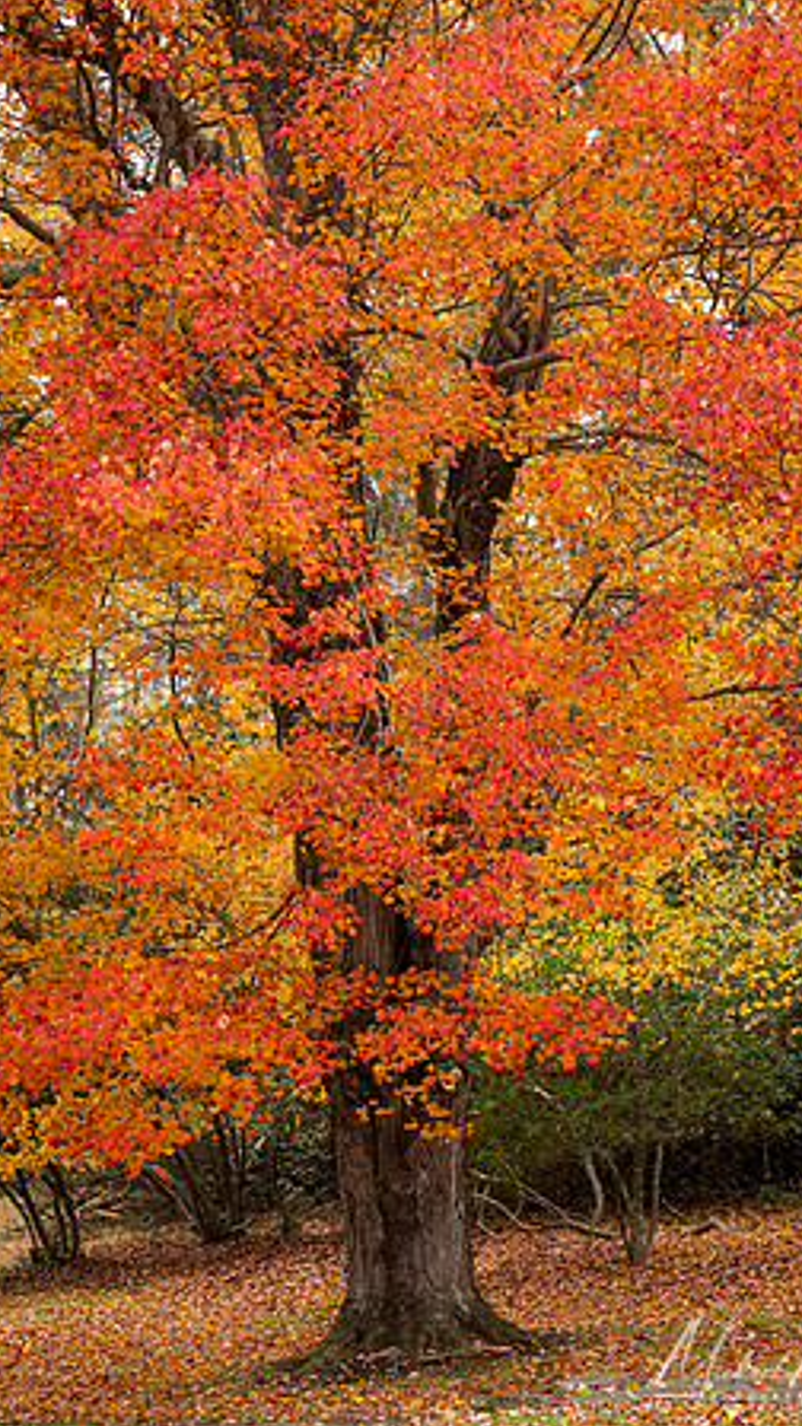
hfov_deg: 15.3
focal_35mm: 79
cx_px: 423
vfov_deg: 26.8
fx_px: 2987
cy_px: 713
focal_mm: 75
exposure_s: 1/20
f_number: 8
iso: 200
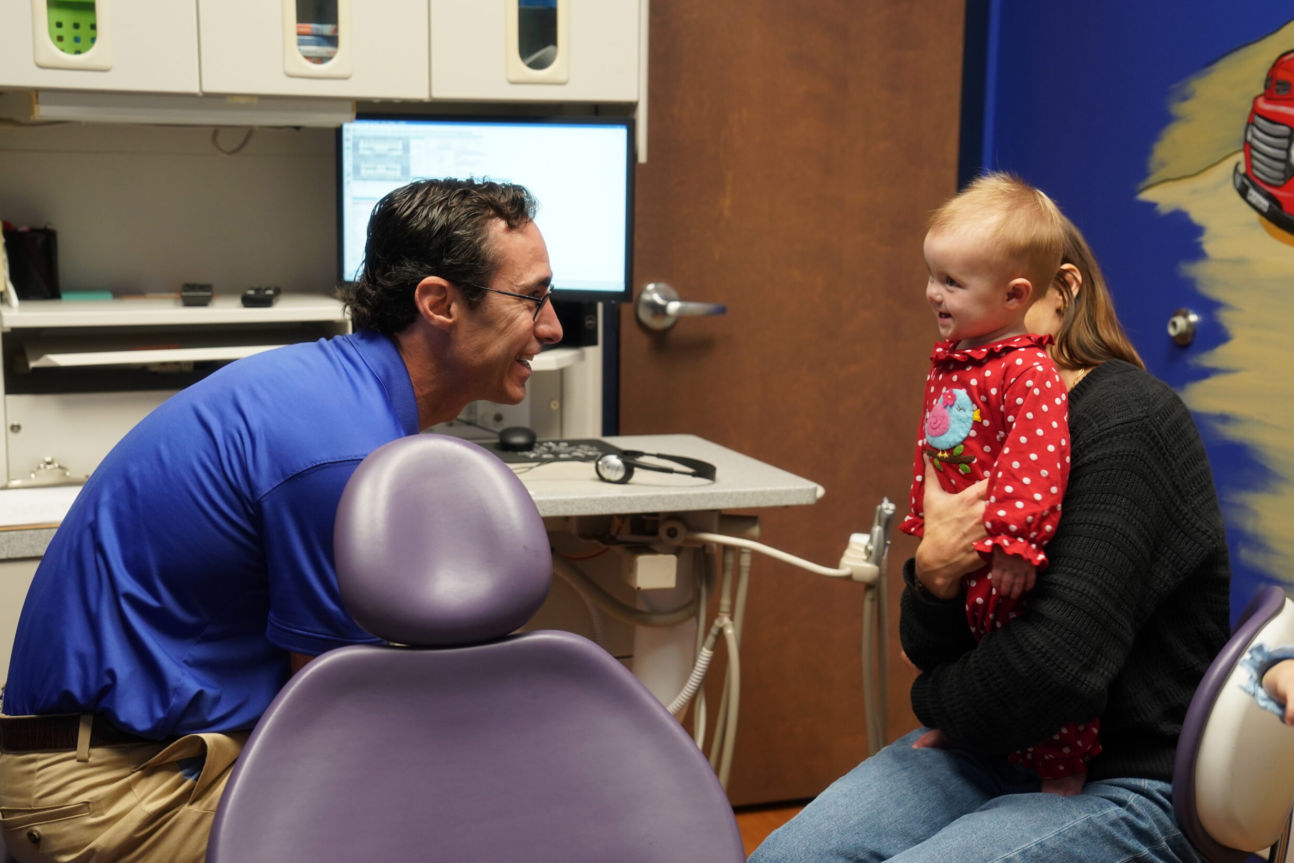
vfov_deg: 26.0
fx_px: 1869
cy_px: 428
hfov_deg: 38.2
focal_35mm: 52
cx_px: 634
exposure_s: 1/100
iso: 1600
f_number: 3.5
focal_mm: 50
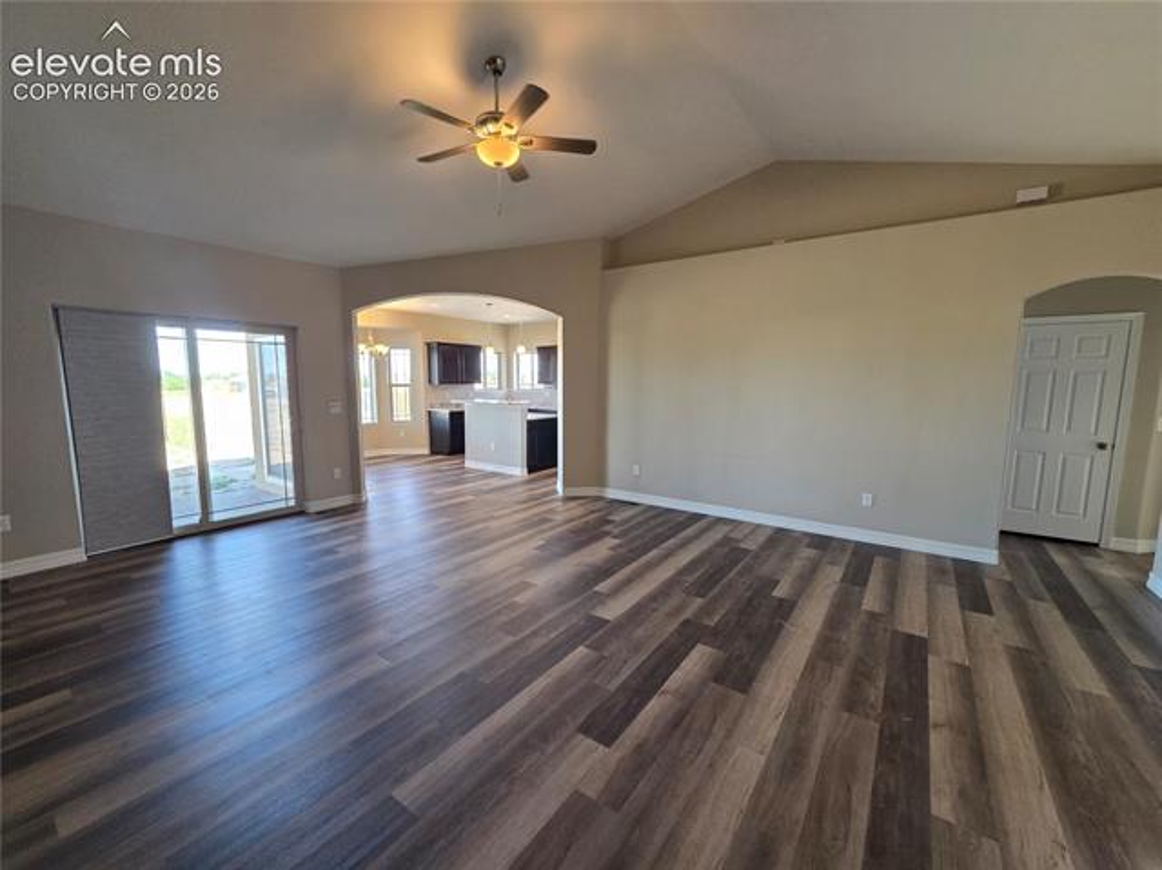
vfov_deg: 89.8
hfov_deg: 106.2
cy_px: 435
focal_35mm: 13
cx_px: 581
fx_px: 436
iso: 160
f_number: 2.2
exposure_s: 1/60
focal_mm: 2.2
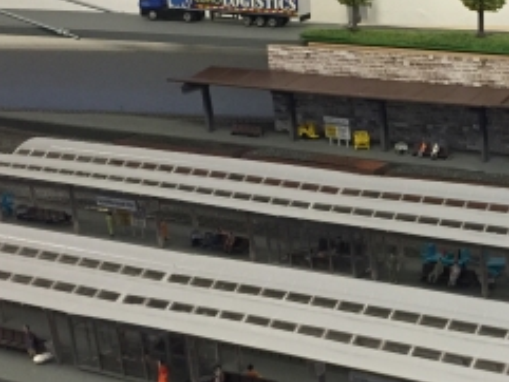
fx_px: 1133
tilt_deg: -18.7
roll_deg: +1.6
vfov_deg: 19.1
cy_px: 262
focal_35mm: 77
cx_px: 501
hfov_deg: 24.3
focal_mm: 4.15
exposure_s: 1/33
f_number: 2.2
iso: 200
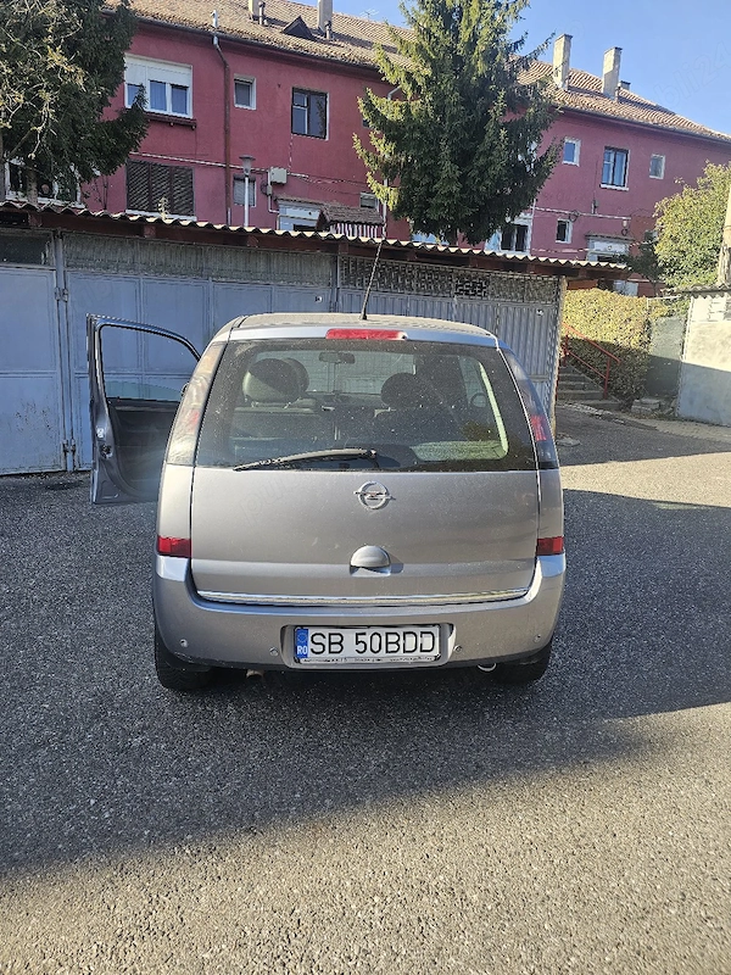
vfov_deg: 73.9
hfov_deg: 58.9
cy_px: 488
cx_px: 366
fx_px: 648
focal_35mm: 23
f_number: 1.7
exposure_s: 1/182
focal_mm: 6.3
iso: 12
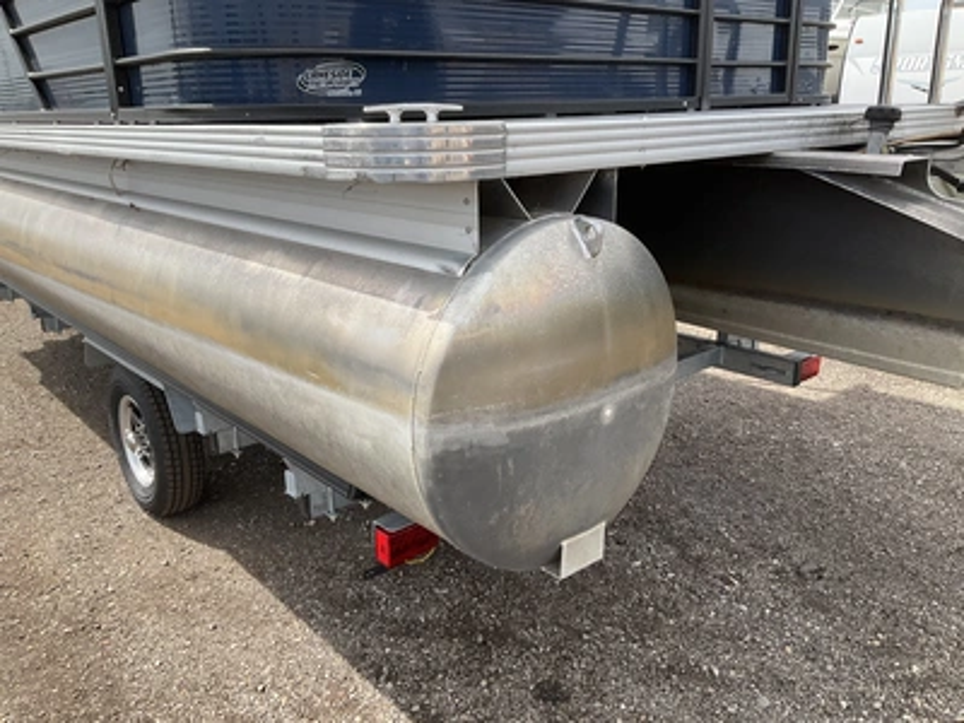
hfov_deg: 61.7
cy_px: 362
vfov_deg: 48.2
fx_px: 808
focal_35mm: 29
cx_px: 482
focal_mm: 3
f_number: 1.8
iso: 25
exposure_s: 1/962
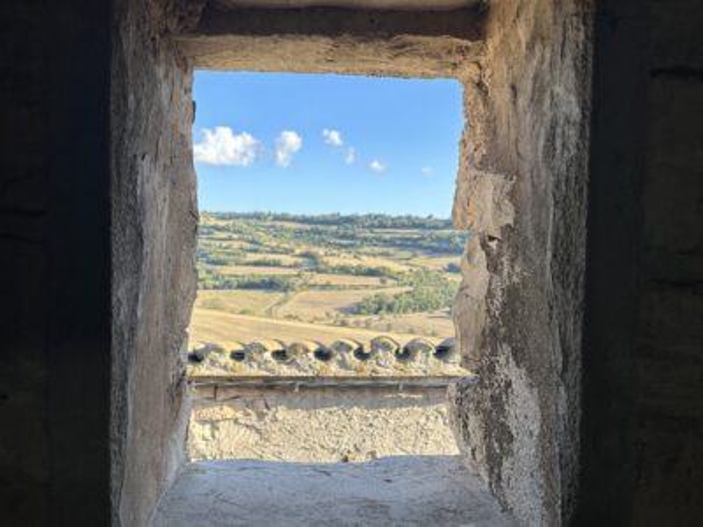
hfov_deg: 71.6
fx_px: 487
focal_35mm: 24
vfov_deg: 56.8
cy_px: 264
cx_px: 352
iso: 80
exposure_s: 1/1009
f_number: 1.78
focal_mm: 6.86
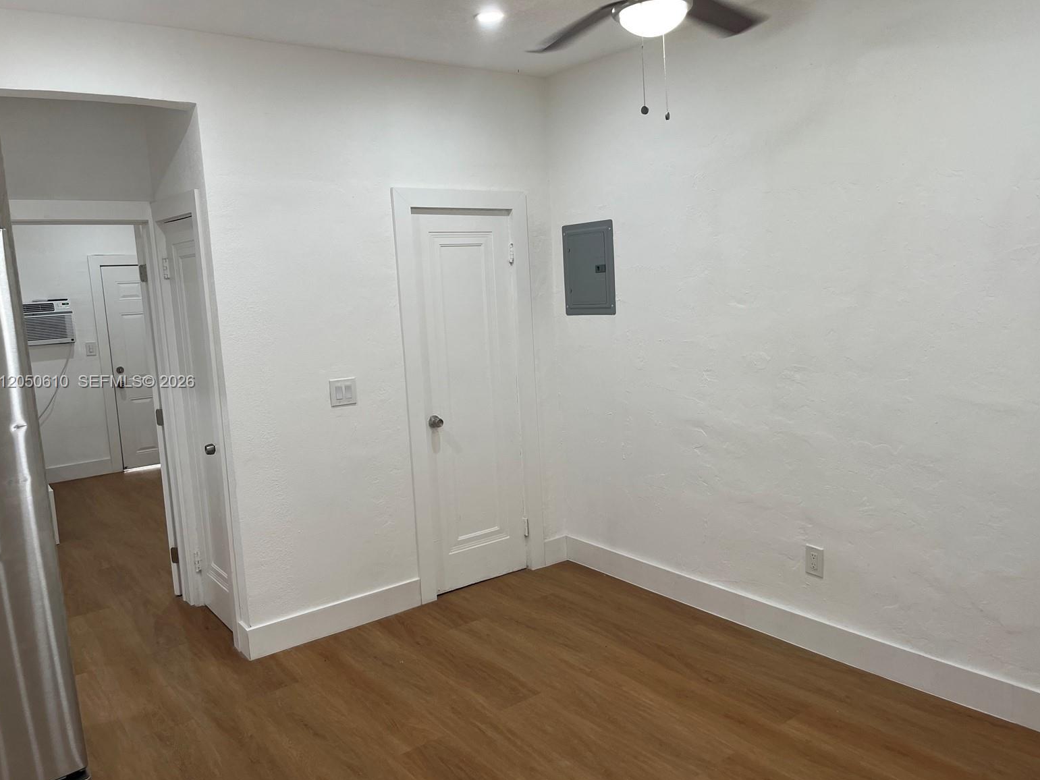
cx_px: 524
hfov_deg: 65.3
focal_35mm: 27
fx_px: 811
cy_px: 383
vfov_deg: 51.4
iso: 100
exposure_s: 1/120
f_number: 1.6
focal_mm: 5.1
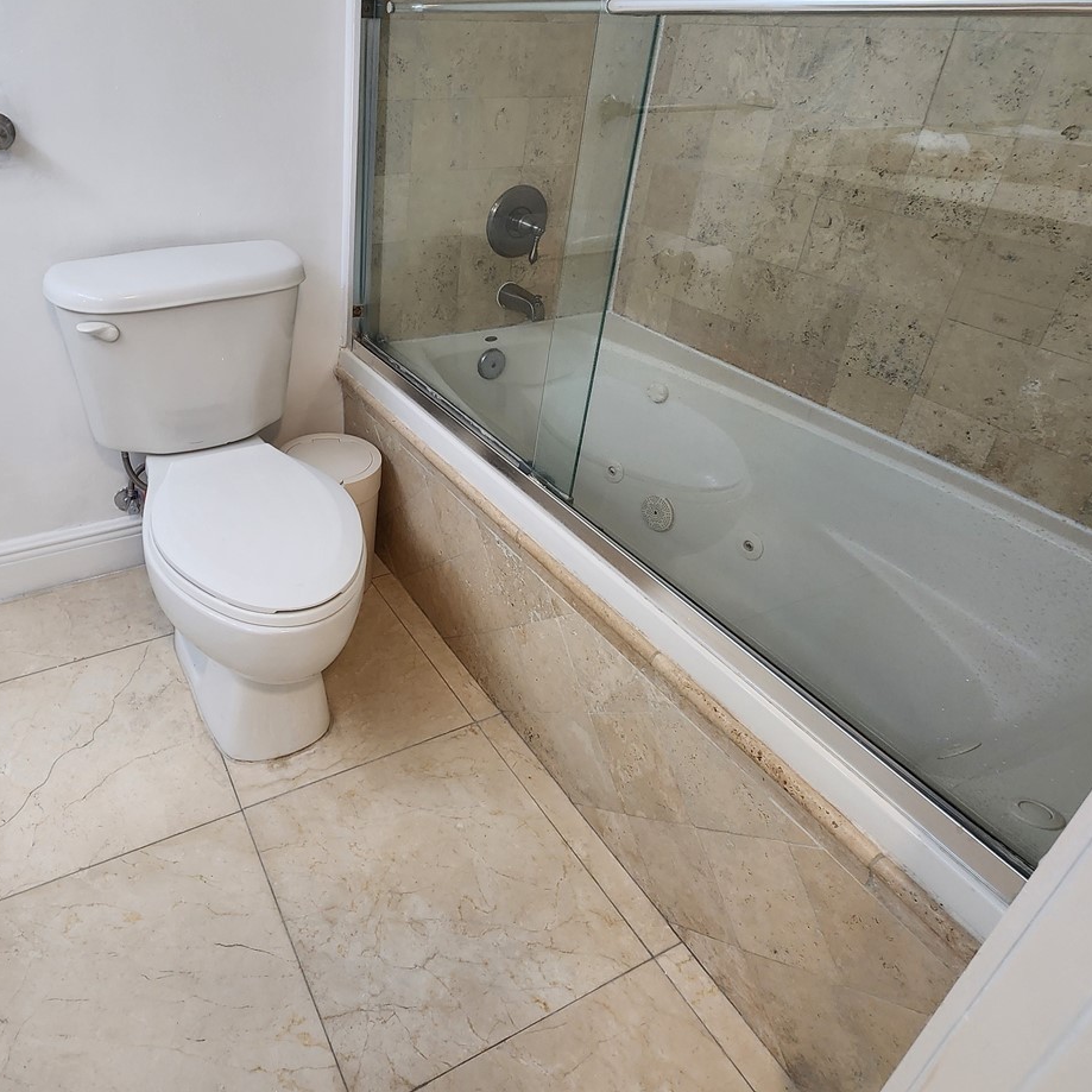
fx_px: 714
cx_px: 336
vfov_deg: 74.0
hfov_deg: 71.9
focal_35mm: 20
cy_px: 436
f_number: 2.2
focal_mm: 2.2
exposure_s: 1/60
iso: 200
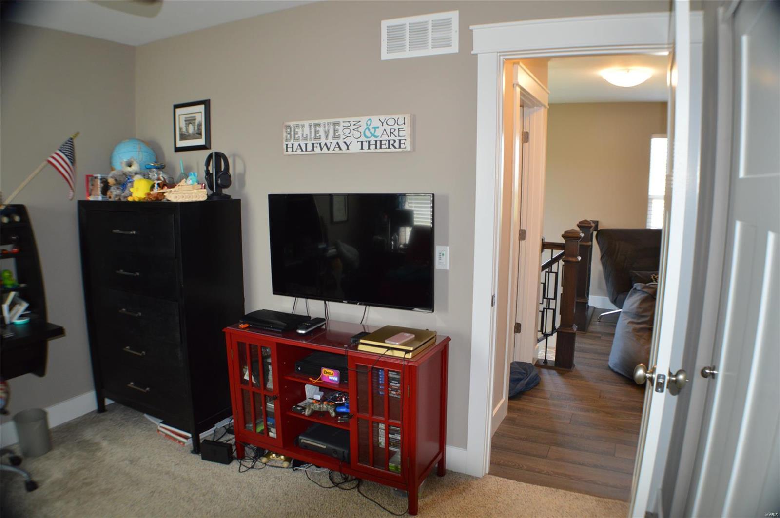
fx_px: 649
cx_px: 390
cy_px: 259
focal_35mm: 30
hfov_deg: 62.0
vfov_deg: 43.5
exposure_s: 1/60
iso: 450
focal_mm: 20
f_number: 3.8
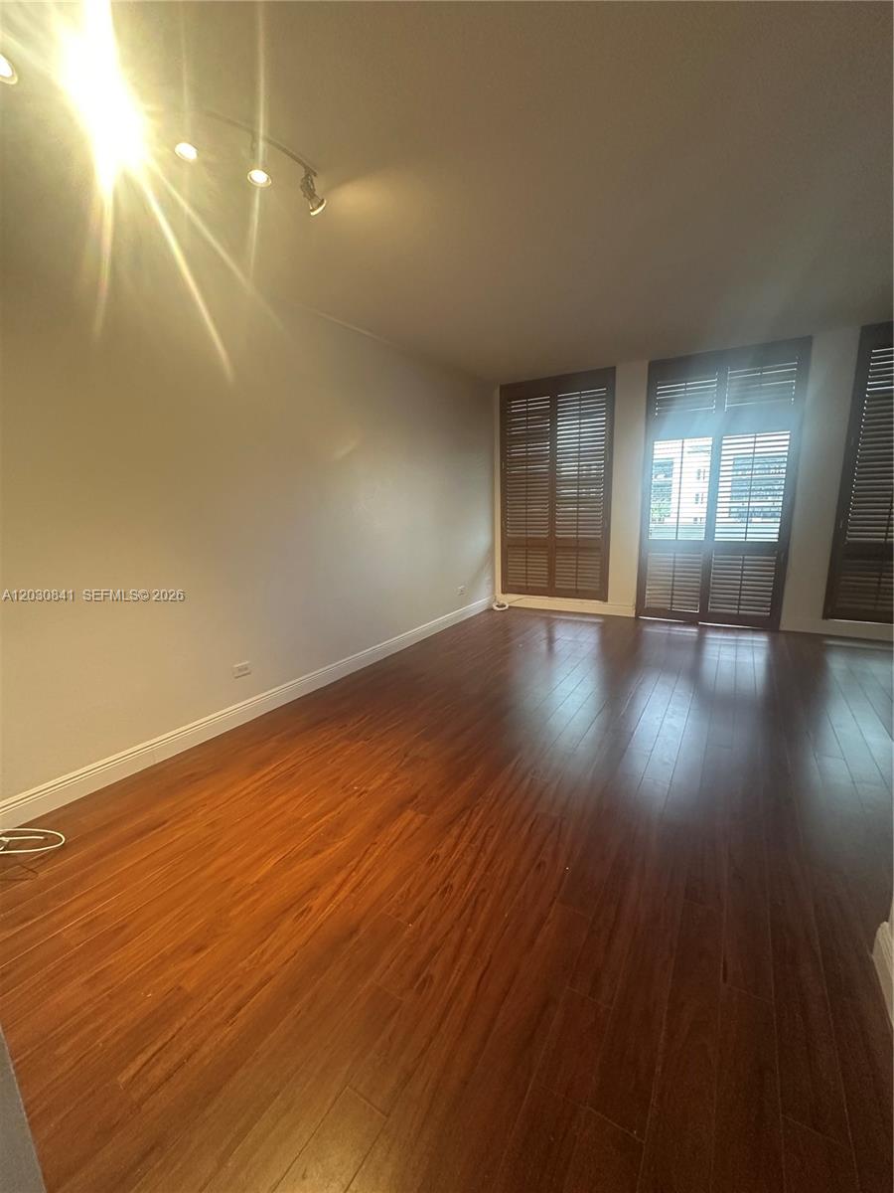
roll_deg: +2.2
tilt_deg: -10.4
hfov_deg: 85.7
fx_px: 482
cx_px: 447
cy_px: 596
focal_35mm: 14
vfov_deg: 102.1
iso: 400
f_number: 2.2
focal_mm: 2.22
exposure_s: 1/60
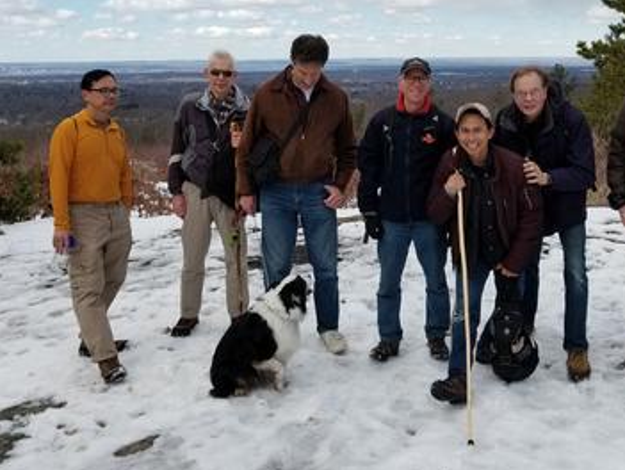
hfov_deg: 49.7
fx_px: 669
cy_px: 159
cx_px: 385
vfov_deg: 38.3
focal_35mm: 37
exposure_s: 1/2012
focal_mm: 4.25
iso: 50
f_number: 1.7
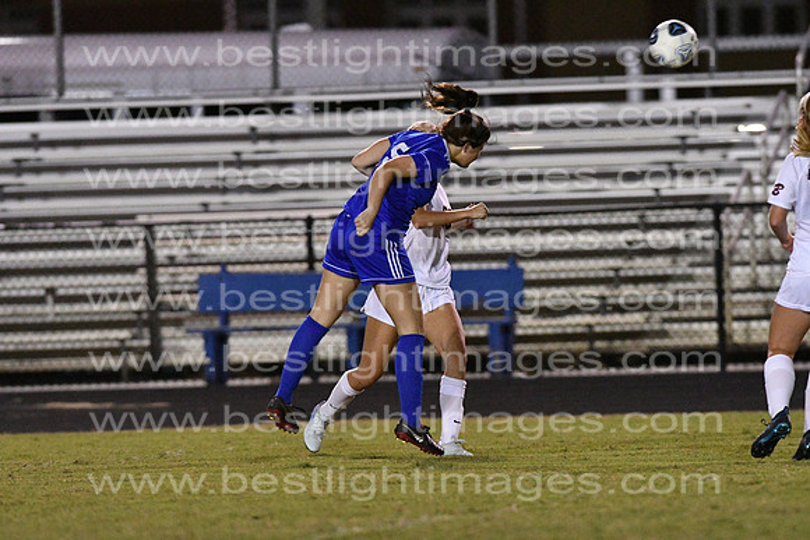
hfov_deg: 4.6
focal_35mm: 450
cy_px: 270
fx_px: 10127
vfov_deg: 3.1
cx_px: 405
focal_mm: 300
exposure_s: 1/640
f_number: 3.5
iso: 10000
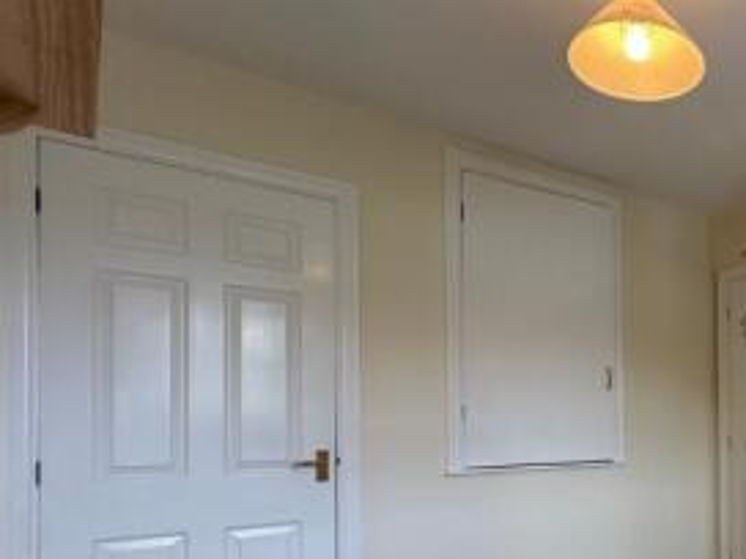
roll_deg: +0.1
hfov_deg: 48.6
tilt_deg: +0.9
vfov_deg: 45.2
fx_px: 647
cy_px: 421
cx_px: 756
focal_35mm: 30
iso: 125
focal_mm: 2.22
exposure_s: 1/99
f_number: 2.2
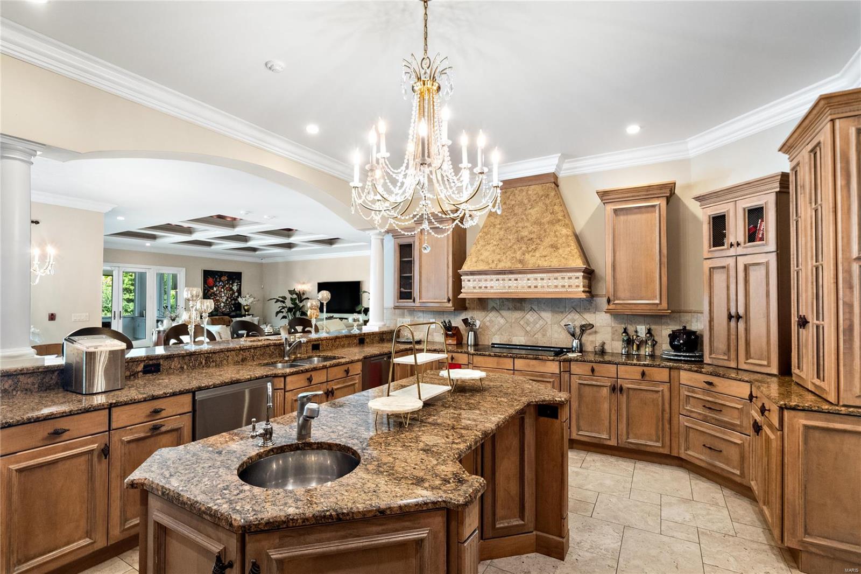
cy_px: 287
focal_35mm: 16
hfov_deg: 96.7
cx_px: 430
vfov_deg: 73.7
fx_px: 383
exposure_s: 1/2.5
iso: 400
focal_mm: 8
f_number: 8
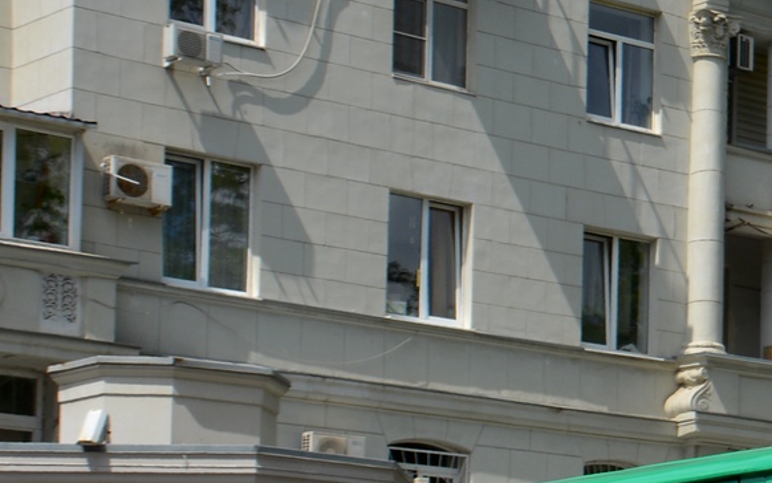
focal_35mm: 126
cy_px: 582
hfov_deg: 15.9
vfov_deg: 10.2
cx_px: 943
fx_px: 2651
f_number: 9
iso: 100
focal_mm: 32
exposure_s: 1/320
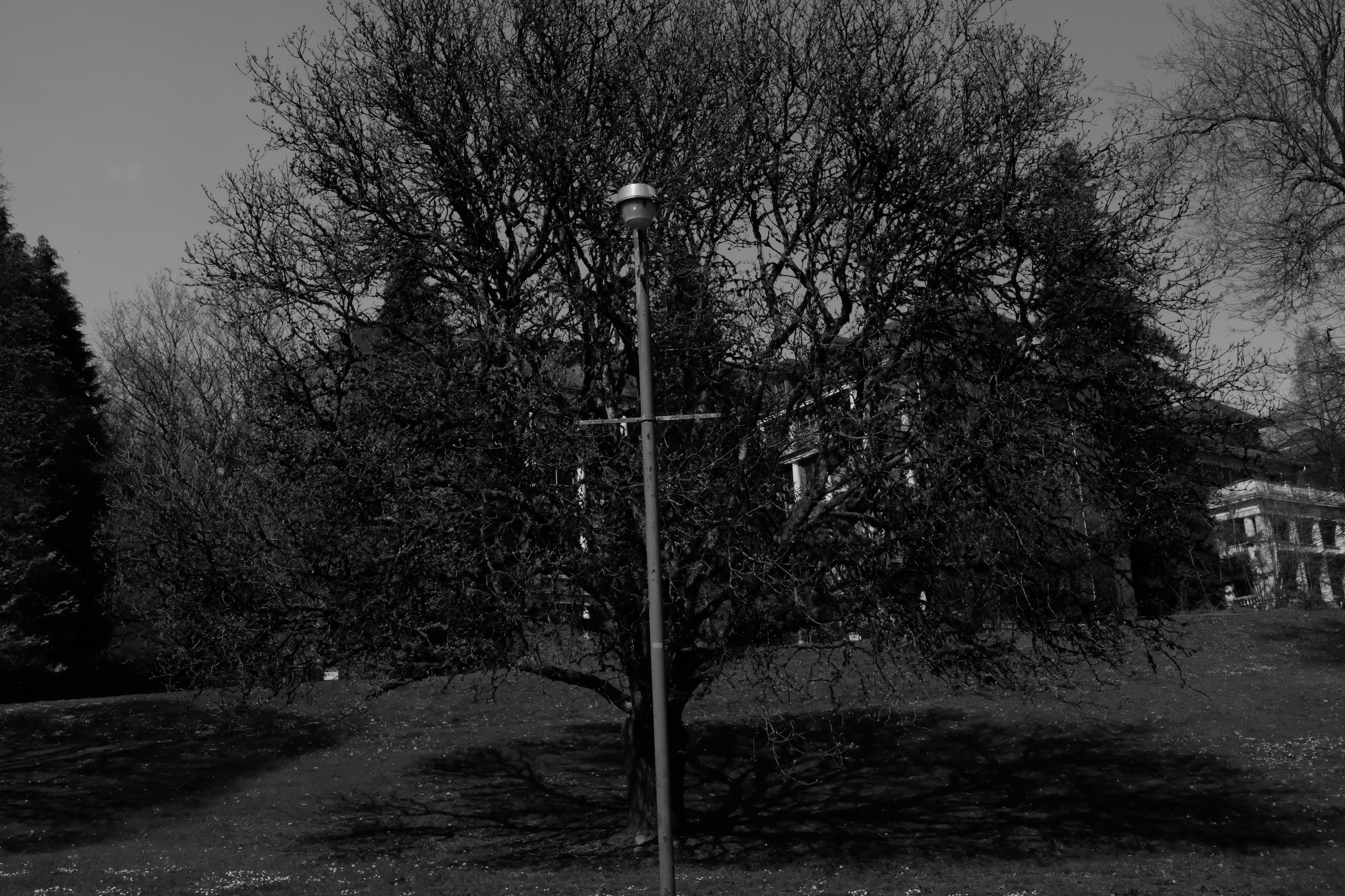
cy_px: 399
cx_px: 681
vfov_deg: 34.2
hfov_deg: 49.5
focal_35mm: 39
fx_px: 1457
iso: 3200
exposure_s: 1/1900
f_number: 13
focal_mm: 23
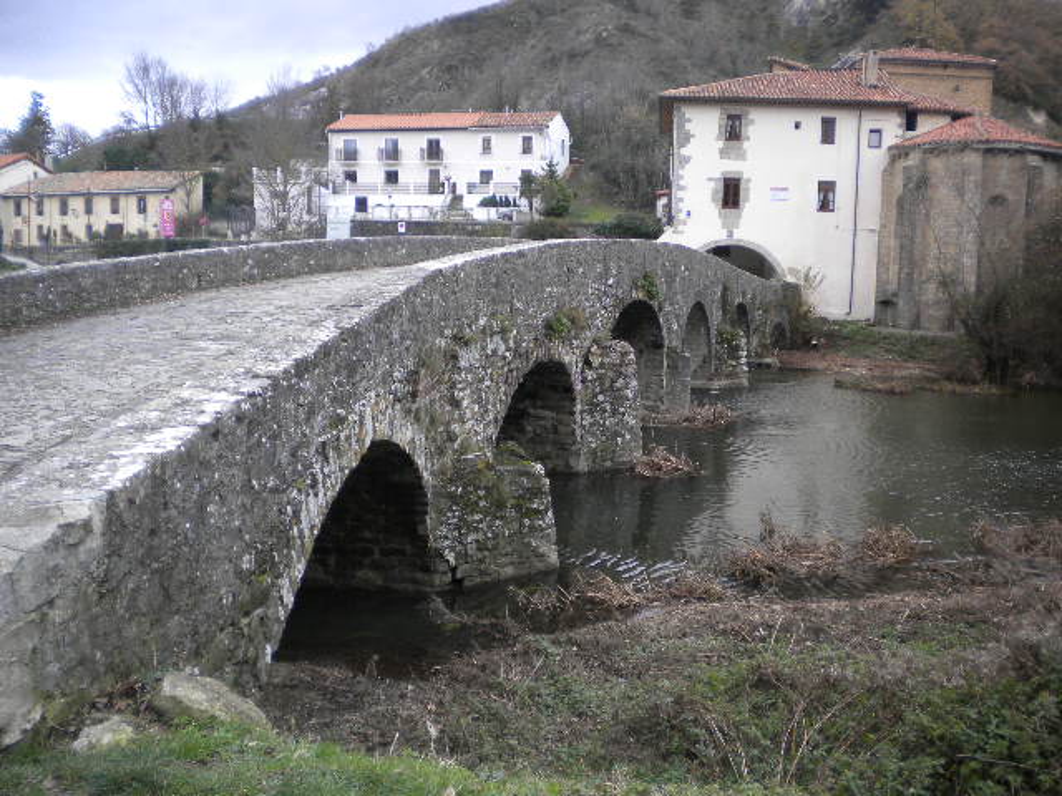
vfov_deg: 40.7
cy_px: 398
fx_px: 1074
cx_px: 531
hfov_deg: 52.6
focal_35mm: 35
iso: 80
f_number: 3.1
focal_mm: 6.3
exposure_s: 1/61.3
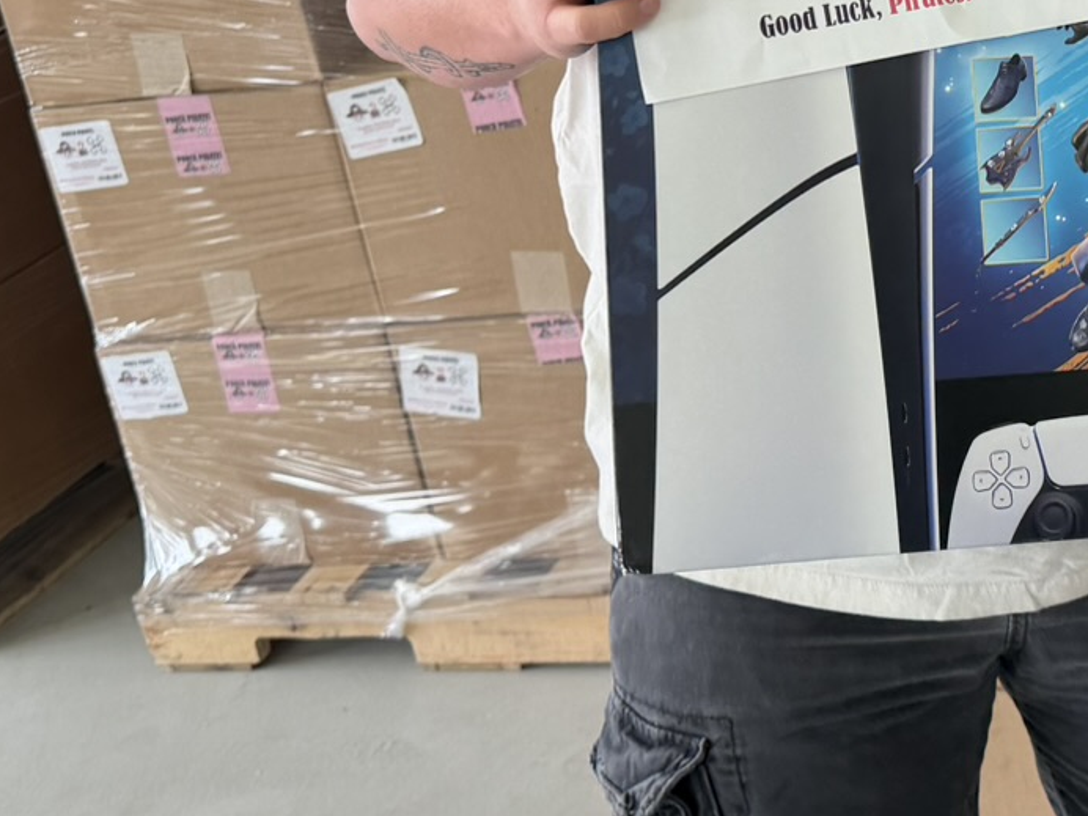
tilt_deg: -12.0
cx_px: 962
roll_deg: +10.9
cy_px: -113
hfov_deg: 26.6
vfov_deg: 19.7
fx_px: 2232
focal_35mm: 71
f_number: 1.78
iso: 64
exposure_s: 1/147
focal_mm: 6.76
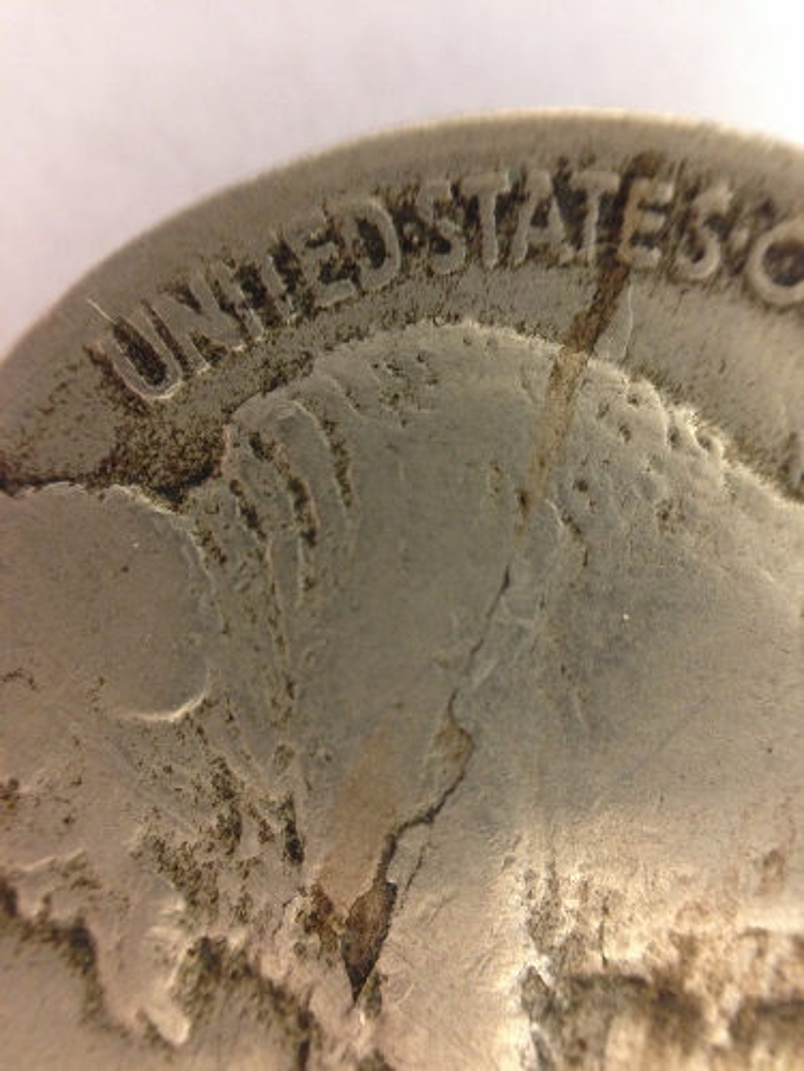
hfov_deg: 42.9
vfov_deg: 55.4
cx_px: 402
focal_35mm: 33
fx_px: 1022
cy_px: 536
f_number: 2.4
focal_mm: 4.12
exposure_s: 1/20
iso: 200
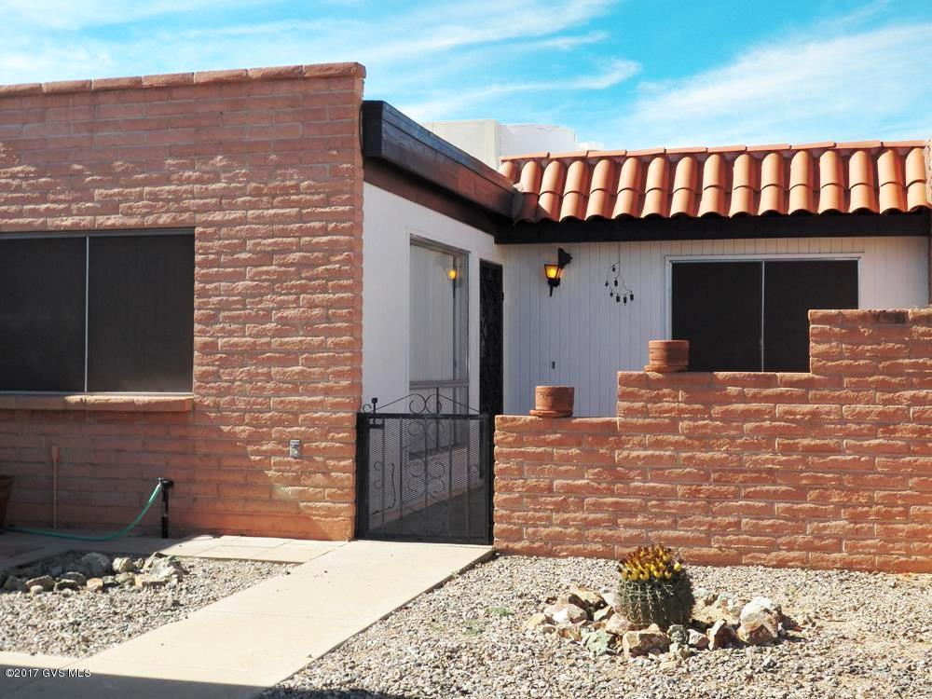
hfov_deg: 38.2
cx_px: 466
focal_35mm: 50
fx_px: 1346
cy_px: 350
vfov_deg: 29.1
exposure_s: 1/1000
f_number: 4
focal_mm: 8.9
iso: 125
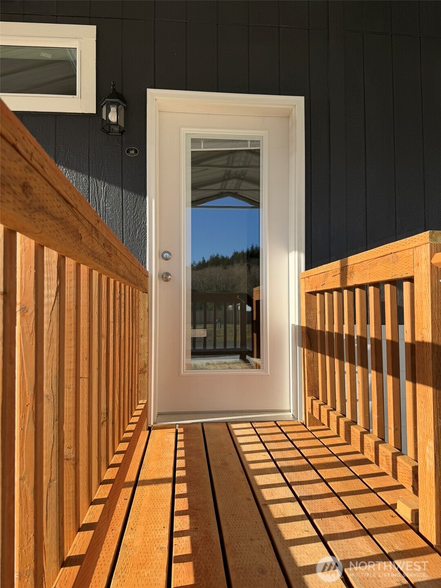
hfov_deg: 56.8
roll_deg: +0.0
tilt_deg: +2.5
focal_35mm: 24
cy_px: 294
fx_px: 408
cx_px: 220
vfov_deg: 71.6
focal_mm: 6.76
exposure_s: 1/1727
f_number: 1.78
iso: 80
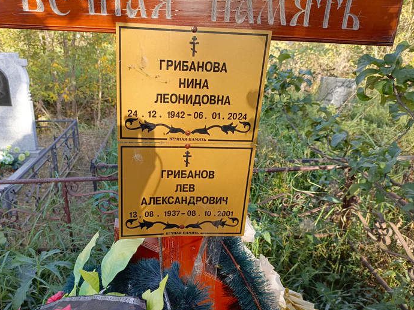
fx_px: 347
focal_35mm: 29
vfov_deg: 48.1
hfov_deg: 61.4
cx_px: 175
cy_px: 172
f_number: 1.69
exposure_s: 1/126
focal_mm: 4.76
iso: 112
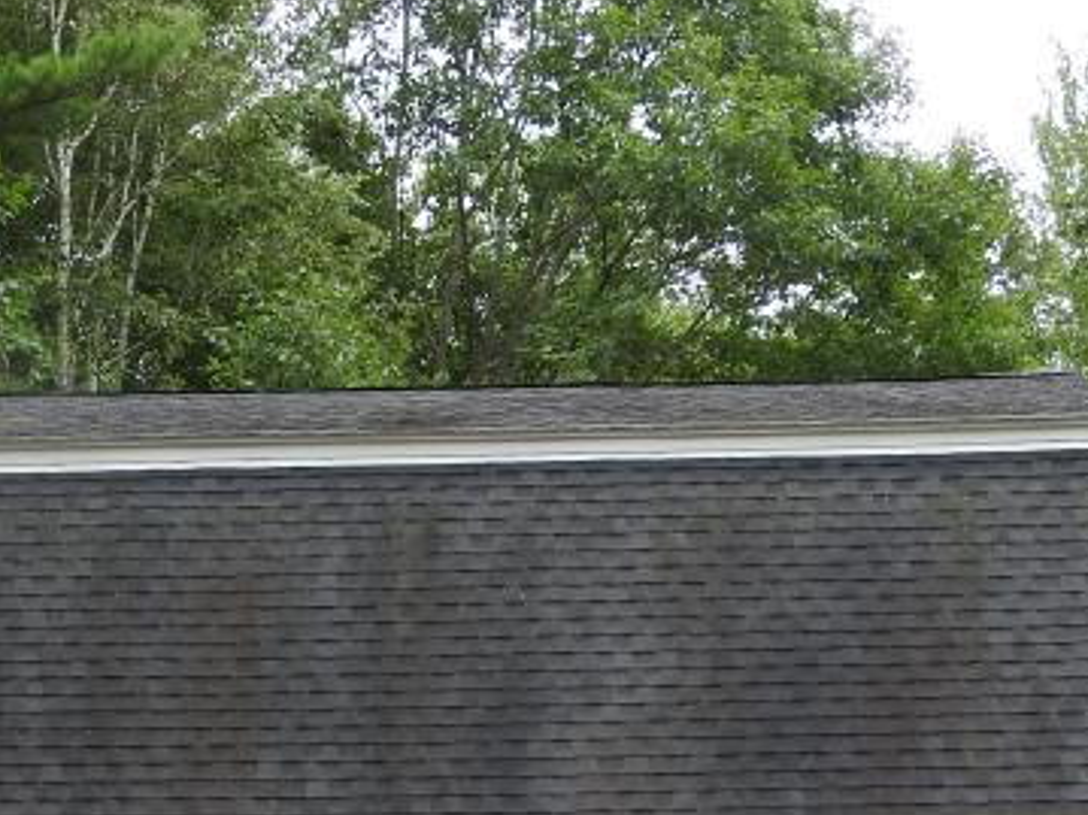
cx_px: 333
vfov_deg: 12.5
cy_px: 1115
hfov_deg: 17.2
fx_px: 3582
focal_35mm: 114
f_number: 3.8
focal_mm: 7.2
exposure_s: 1/100
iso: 100
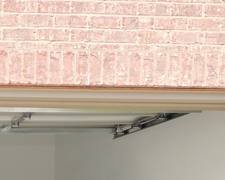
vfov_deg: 18.0
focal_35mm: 77
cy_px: 261
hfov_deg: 22.2
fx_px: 513
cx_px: -68
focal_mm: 4.3
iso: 100
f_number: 3
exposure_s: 1/500
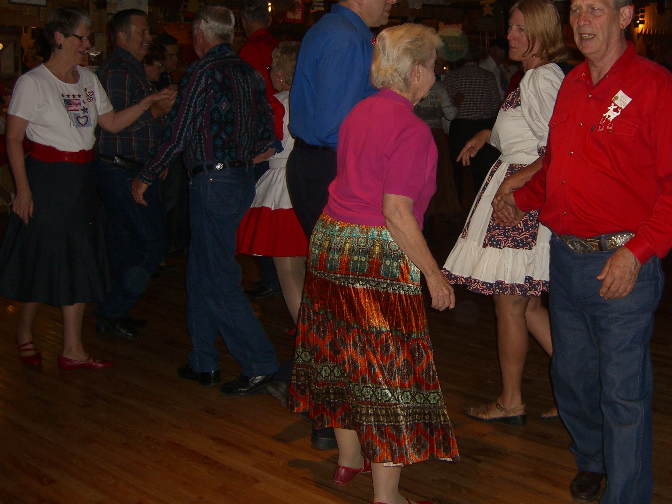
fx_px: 971
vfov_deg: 29.0
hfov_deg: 37.9
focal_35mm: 50
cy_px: 188
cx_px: 429
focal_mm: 7.9
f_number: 2.8
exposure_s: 1/60
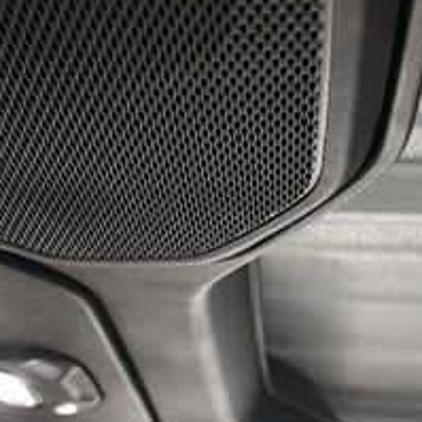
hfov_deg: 20.9
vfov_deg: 21.0
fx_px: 1131
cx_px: 76
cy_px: 123
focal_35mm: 82
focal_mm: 20
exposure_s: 1/60
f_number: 3.5
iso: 5600
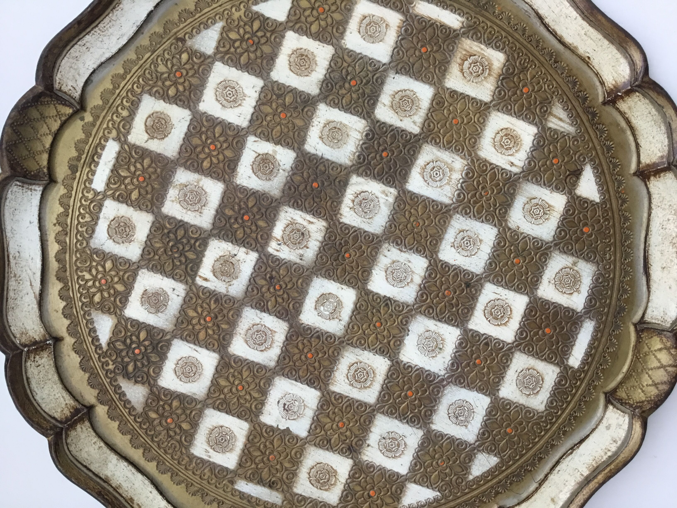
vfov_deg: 45.4
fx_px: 606
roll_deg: +1.4
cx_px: 338
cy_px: 254
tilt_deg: -9.4
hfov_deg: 58.4
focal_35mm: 31
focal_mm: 3.3
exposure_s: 1/33
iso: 80
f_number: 2.4
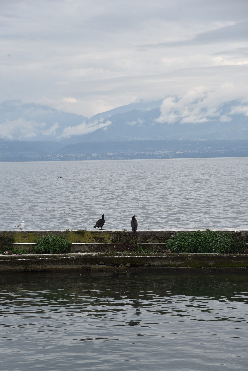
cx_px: 124
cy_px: 186
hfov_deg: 11.4
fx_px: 1240
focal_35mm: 120
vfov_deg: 17.1
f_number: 9
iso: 200
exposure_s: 1/320
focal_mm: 120
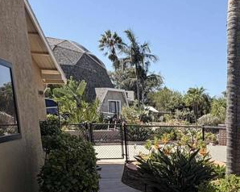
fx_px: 334
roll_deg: -0.4
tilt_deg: -14.0
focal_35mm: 47
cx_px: 225
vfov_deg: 29.6
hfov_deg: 36.6
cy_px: 198
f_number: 2.2
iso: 40
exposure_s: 1/770
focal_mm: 2.22
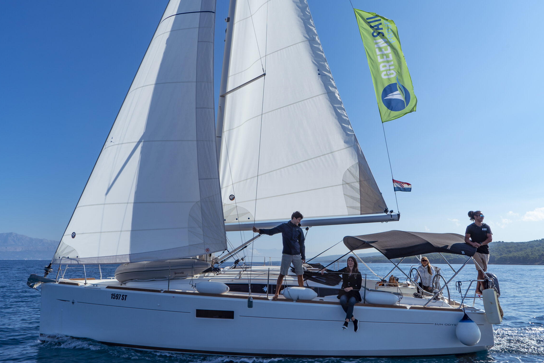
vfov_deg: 47.9
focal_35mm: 27
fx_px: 408
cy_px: 160
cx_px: 269
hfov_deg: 67.4
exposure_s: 1/250
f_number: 13
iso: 100
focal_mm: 24
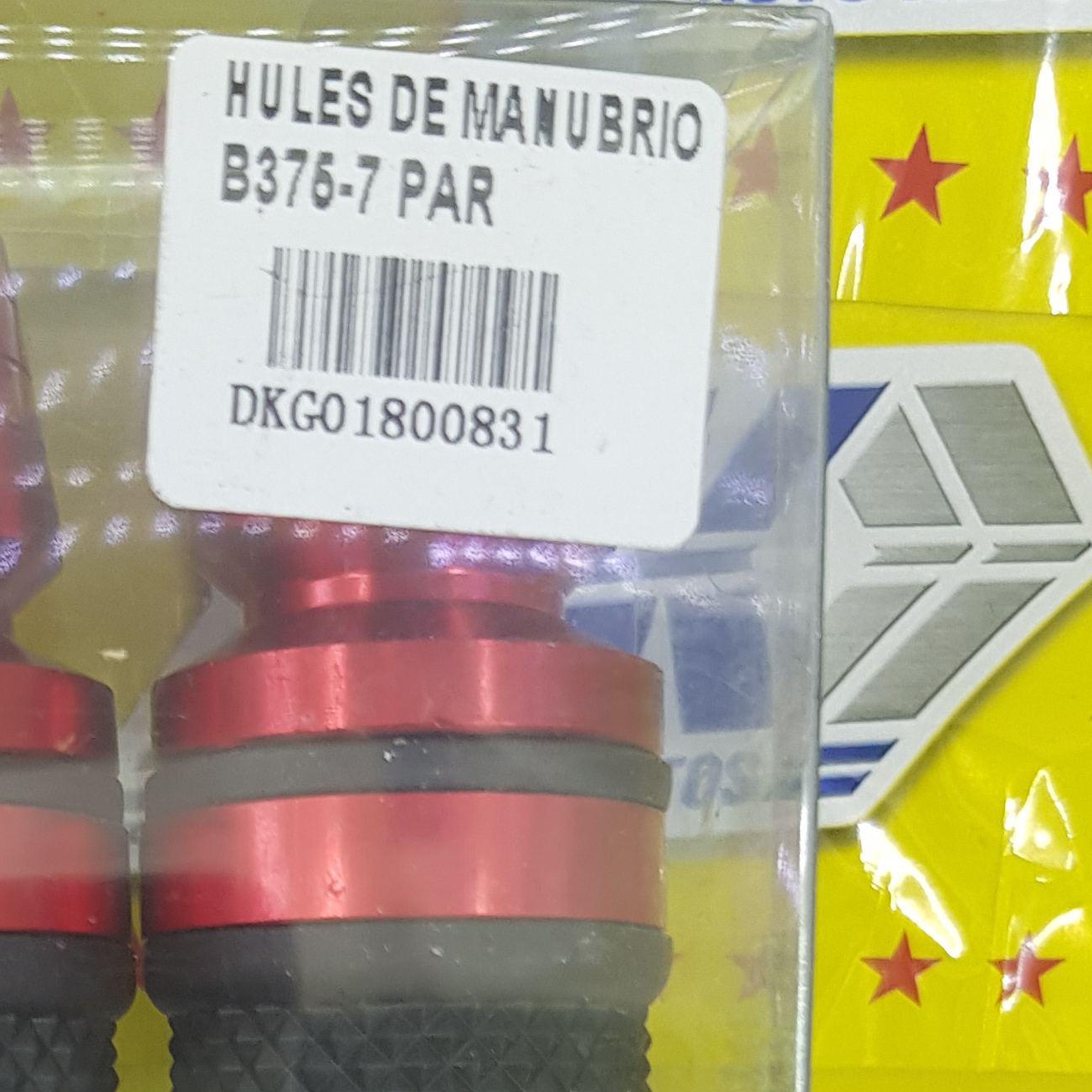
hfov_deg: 23.8
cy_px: 1300
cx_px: 169
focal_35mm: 71
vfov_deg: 22.5
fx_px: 2534
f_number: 1.7
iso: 64
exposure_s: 1/120
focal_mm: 4.2
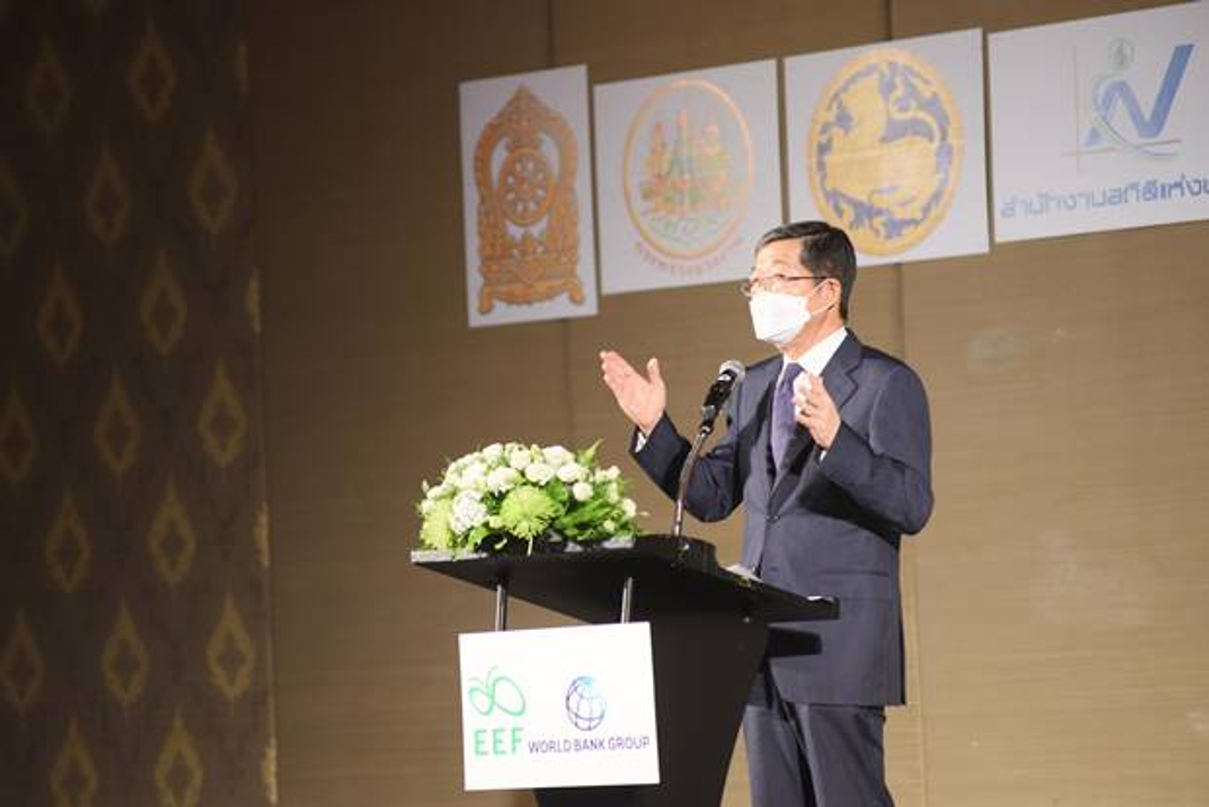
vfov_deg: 8.1
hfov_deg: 12.1
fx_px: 5712
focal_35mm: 170
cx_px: 604
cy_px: 404
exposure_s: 1/80
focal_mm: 170
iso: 1250
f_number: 4
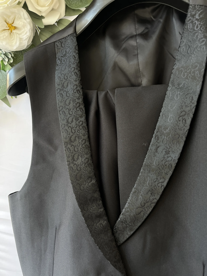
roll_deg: +1.9
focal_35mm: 26
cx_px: 104
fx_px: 207
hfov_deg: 53.1
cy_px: 138
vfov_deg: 67.3
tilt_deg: -9.3
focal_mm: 5.1
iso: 100
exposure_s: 1/121
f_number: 1.6
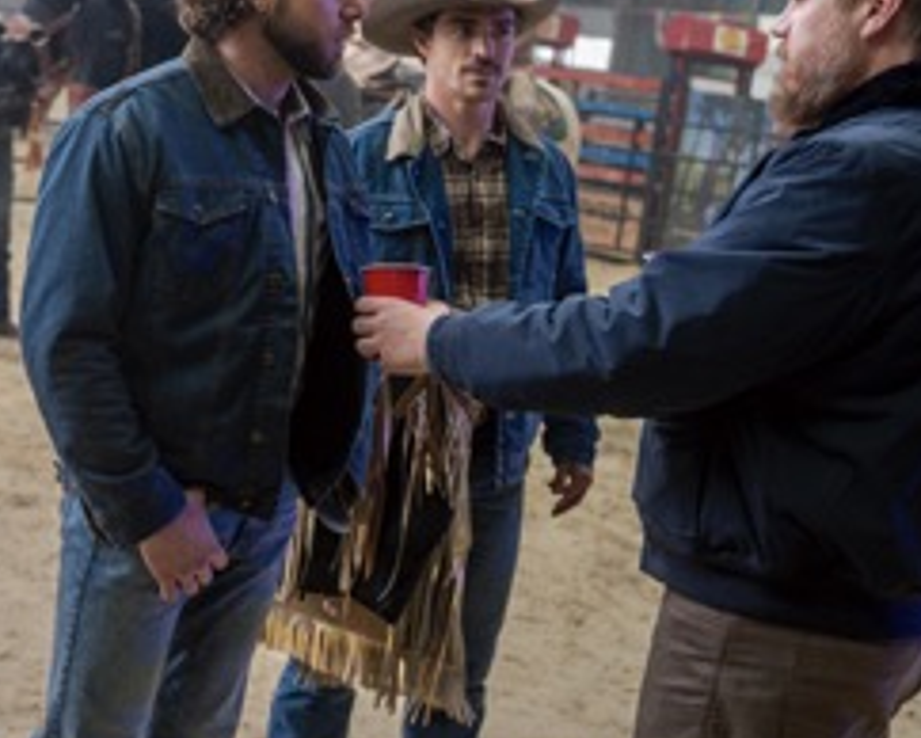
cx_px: 251
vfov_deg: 24.5
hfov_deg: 30.1
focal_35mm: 62
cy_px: 262
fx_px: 1691
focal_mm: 32
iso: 800
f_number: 2.8
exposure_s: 1/200
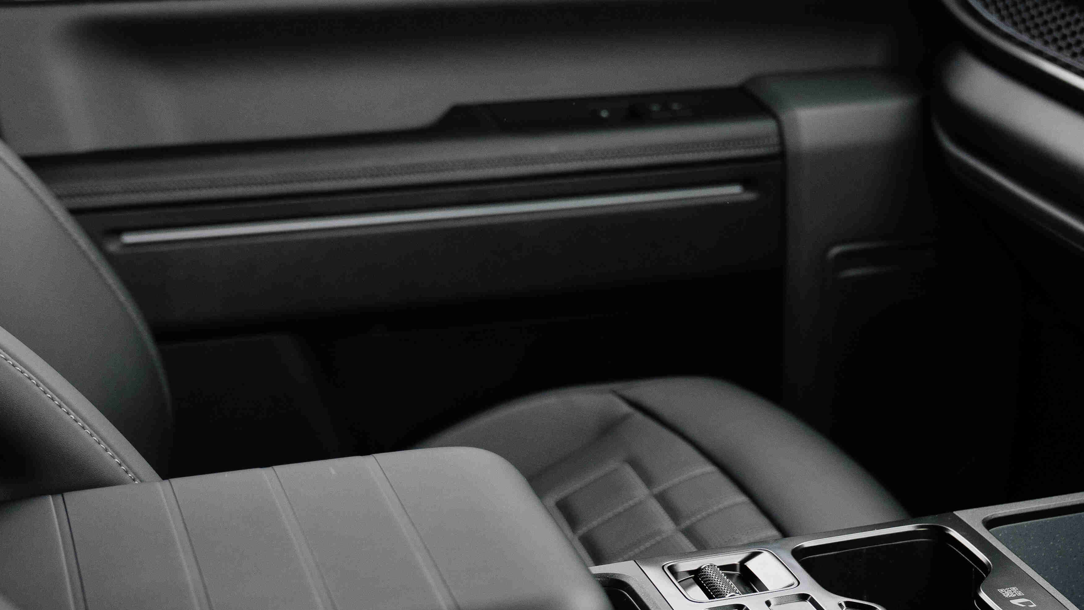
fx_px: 2213
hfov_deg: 27.1
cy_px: 432
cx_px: 847
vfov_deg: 15.6
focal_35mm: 77
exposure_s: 1/800
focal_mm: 37
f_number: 3.5
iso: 800
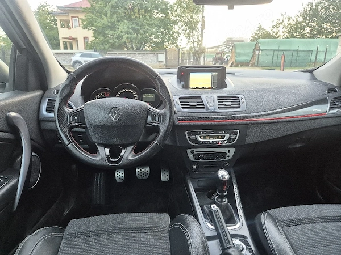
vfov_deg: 58.9
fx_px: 227
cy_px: 128
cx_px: 170
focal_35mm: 23
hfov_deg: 73.9
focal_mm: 5.4
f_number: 1.8
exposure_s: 1/100
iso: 640
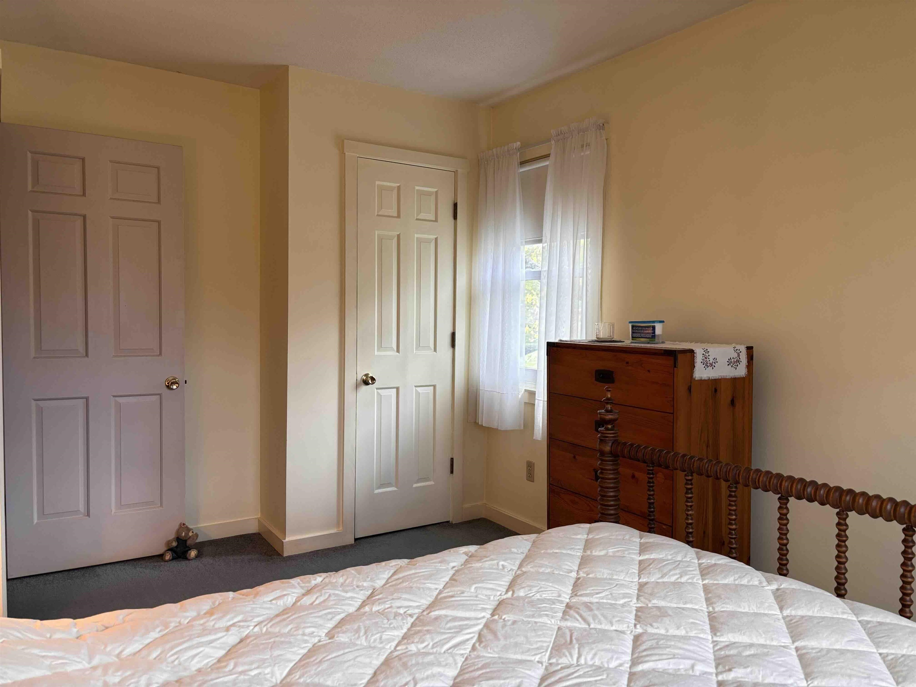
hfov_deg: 67.3
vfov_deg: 53.1
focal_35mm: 26
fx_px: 688
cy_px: 344
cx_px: 458
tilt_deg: -3.0
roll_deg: -1.1
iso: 80
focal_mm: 5.96
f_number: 1.6
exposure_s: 1/60
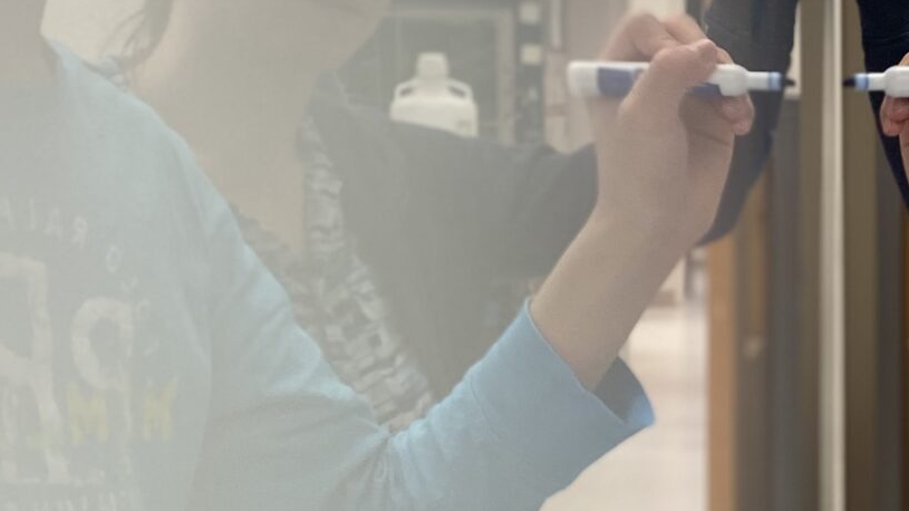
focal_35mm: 89
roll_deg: -0.1
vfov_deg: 13.6
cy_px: 301
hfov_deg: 22.7
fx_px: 2145
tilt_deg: -4.7
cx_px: 980
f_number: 1.8
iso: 80
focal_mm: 4.25
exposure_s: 1/60
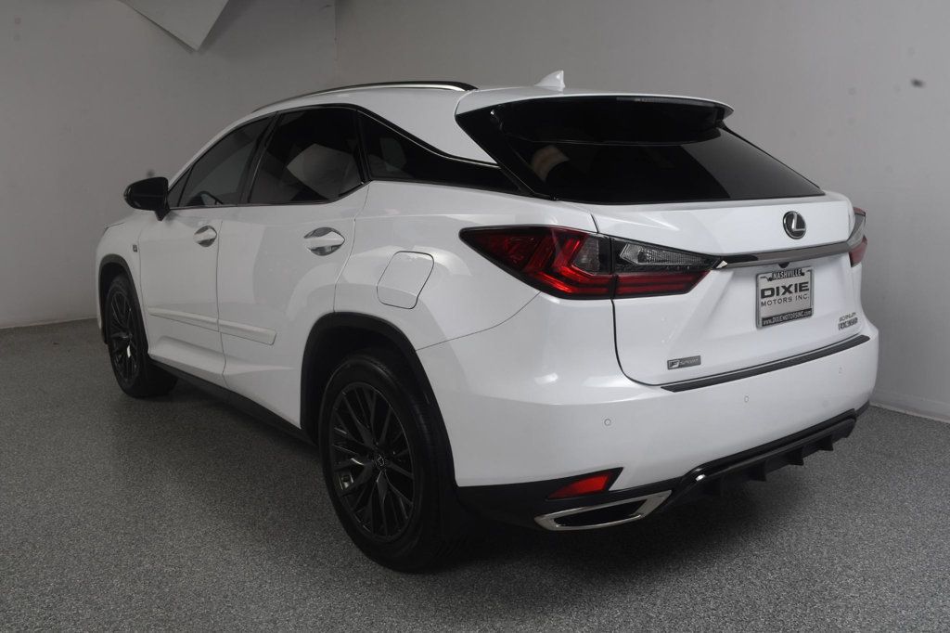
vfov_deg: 39.9
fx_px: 871
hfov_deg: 57.2
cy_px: 316
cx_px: 475
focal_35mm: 33
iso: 100
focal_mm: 22
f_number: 13
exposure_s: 1/160
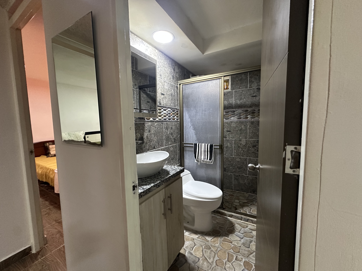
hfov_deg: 102.1
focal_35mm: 14
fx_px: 146
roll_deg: +1.6
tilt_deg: -4.6
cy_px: 136
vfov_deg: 85.7
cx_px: 181
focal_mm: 2.22
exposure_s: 1/60
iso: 400
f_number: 2.2
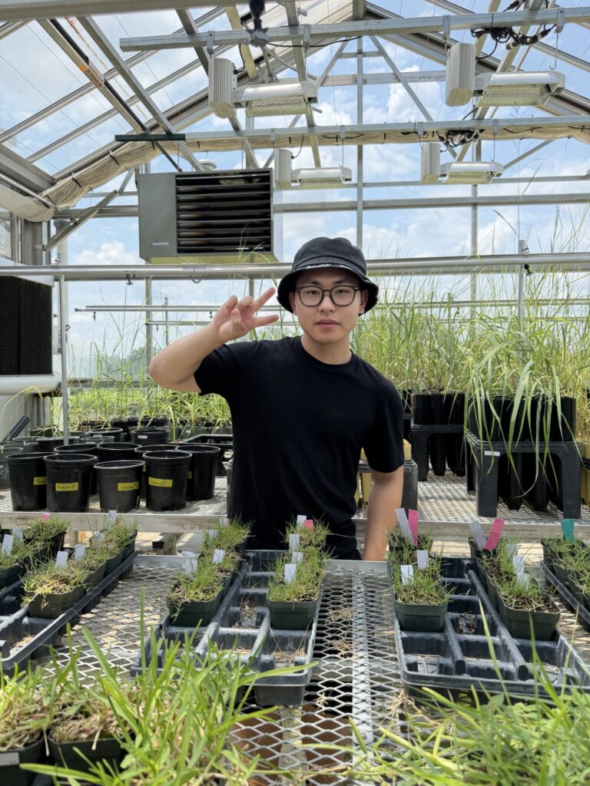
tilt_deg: -2.1
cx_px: 295
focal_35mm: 24
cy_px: 393
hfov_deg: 56.8
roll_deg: +0.2
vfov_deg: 71.6
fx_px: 545
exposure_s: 1/2703
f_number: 1.78
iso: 100
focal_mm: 6.76
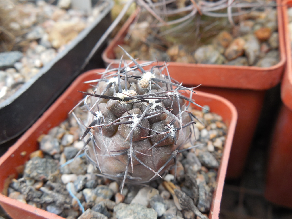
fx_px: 261
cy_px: 110
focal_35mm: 31
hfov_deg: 58.4
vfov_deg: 45.4
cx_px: 146
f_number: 3.6
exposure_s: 1/50
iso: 125
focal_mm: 5.6
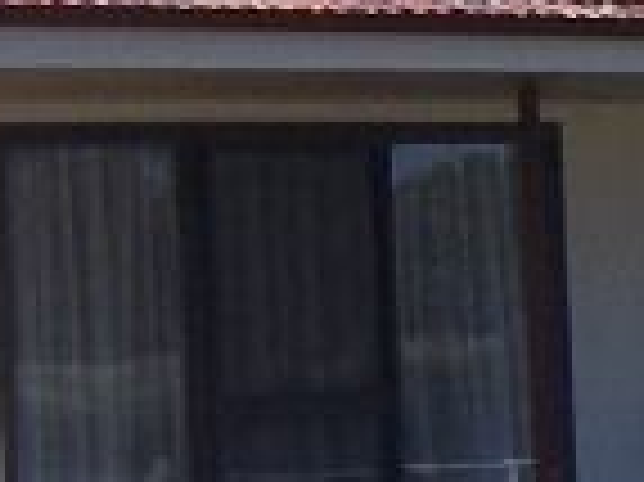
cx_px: 1225
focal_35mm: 236
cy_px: 162
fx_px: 4387
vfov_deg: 6.3
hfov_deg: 8.1
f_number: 3.4
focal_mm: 5.5
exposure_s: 1/750
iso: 80
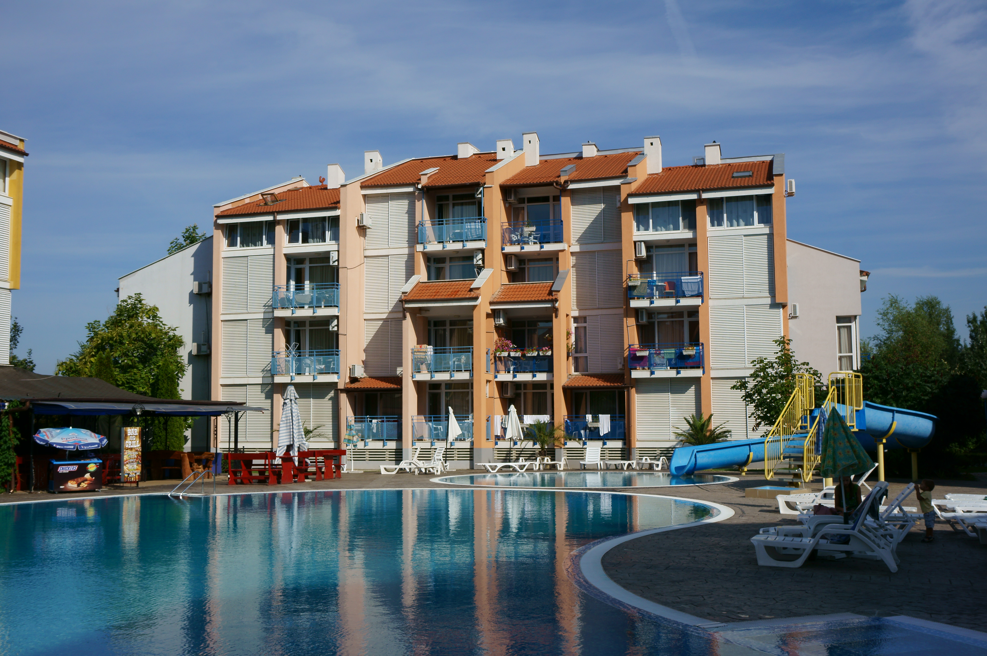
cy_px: 328
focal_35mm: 39
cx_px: 494
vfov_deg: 34.1
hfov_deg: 49.6
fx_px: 1068
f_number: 13
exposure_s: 1/250
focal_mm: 26
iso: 100
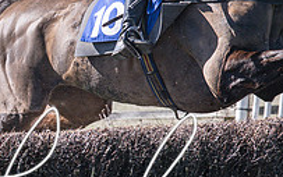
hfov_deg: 6.5
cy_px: 45
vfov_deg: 4.0
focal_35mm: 325
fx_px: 2507
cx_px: 140
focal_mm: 70
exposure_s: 1/1600
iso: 200
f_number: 4
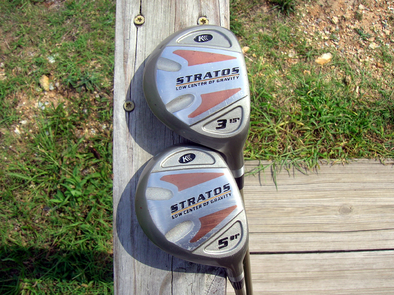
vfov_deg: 41.7
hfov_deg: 54.0
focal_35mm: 34
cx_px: 197
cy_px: 148
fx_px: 387
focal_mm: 5.7
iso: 50
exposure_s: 1/260
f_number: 4.9
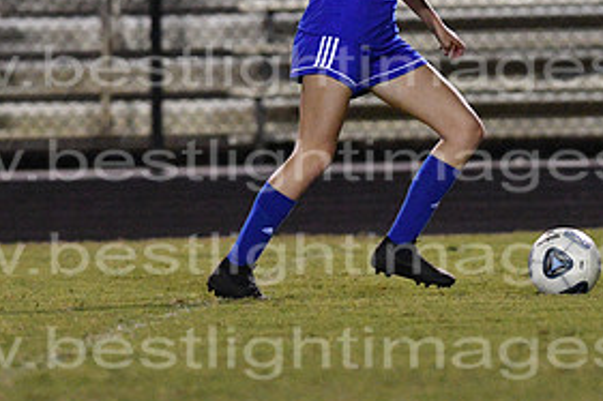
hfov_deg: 2.2
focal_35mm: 930
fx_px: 15568
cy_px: 25
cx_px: 328
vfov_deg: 1.5
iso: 10000
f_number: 3.5
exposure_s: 1/640
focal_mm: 300
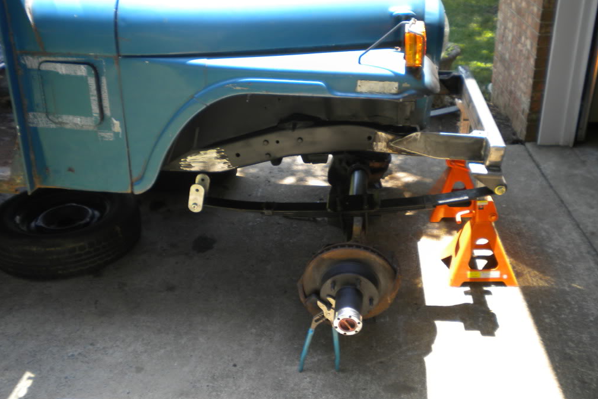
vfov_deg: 35.9
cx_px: 303
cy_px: 175
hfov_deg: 51.9
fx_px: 615
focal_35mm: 37
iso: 80
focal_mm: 6.3
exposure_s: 1/150
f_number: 3.1
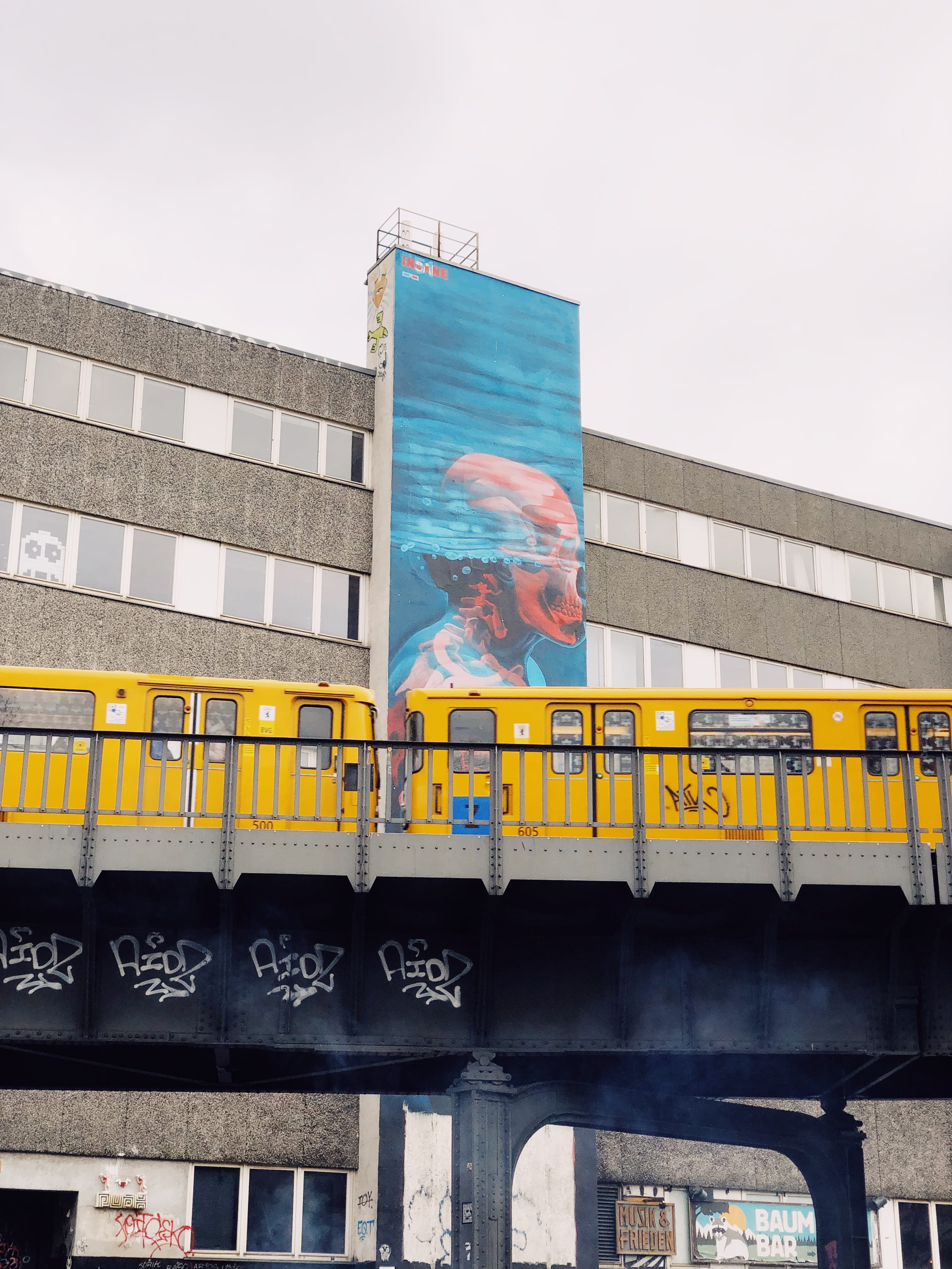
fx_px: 1906
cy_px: 634
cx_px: 476
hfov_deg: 28.0
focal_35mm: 52
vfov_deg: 36.8
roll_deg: -0.6
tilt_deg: +20.7
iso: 16
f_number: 2.4
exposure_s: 1/306
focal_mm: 6
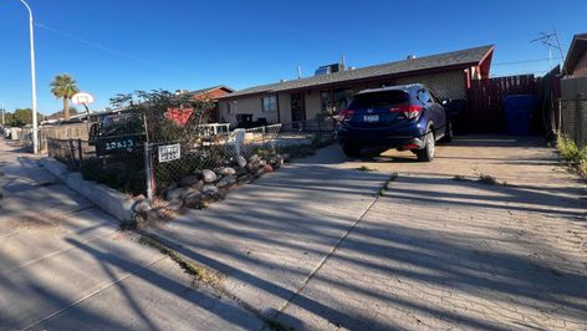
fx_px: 234
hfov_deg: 102.9
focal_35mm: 15
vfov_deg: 69.5
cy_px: 124
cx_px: 281
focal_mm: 1.57
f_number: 1.8
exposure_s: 1/351
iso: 32
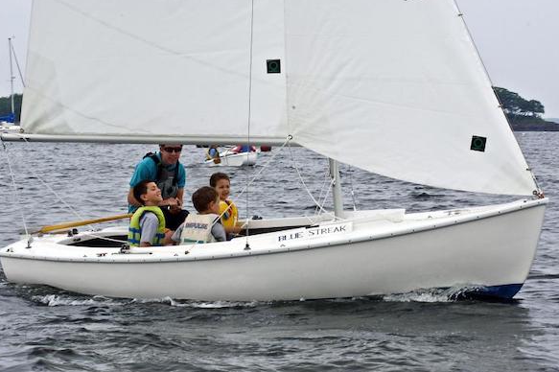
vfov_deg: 9.9
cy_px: 187
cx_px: 280
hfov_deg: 14.8
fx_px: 2157
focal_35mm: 139
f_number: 18
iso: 500
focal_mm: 90
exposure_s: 1/250
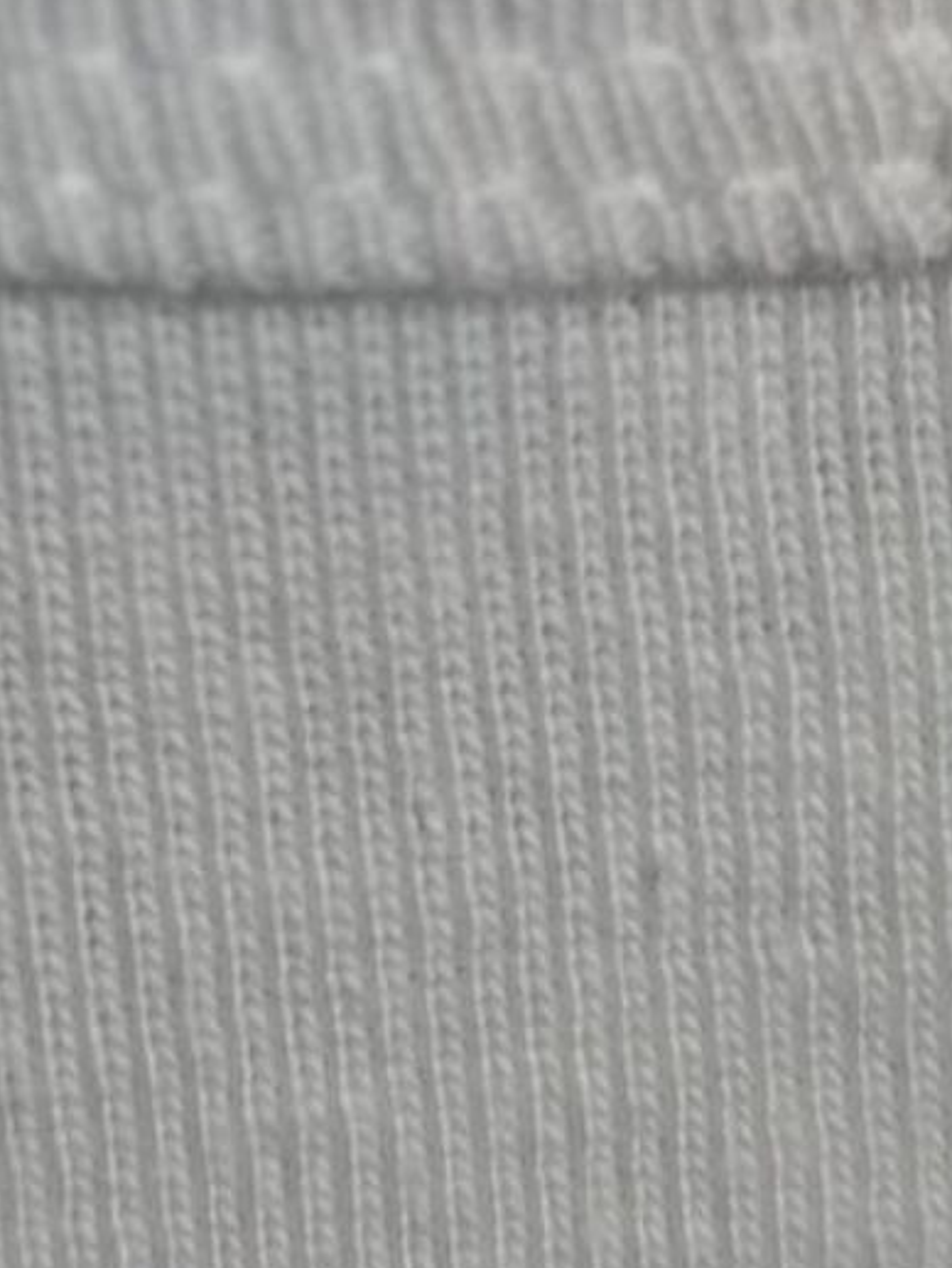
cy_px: -6
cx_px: 201
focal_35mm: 80
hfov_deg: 18.3
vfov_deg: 23.4
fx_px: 2932
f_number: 1.8
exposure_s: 1/100
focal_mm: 5.58
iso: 125
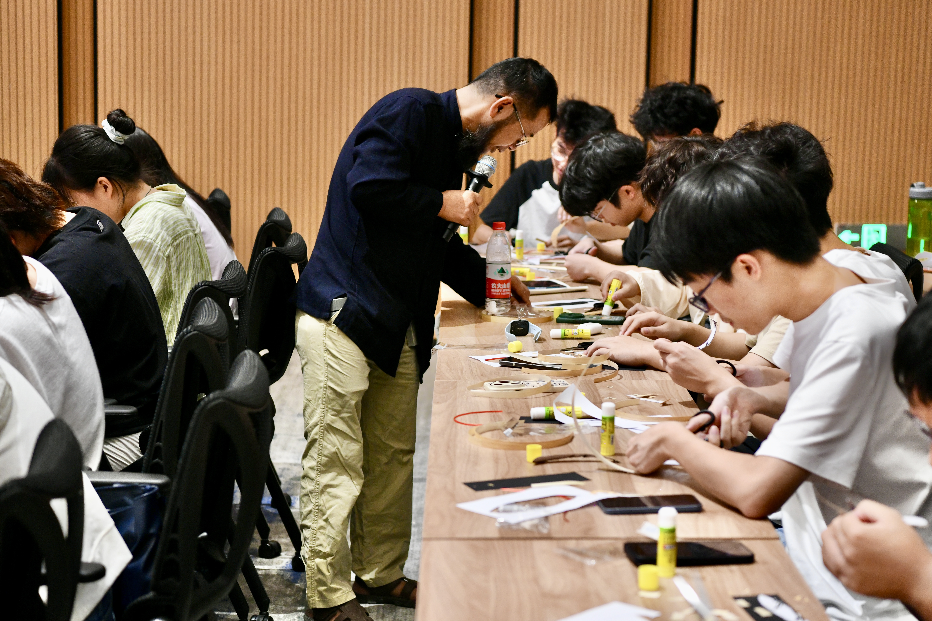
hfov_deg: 28.8
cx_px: 466
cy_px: 310
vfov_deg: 19.5
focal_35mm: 70
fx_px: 1812
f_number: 4
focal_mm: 70
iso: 1600
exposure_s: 1/160
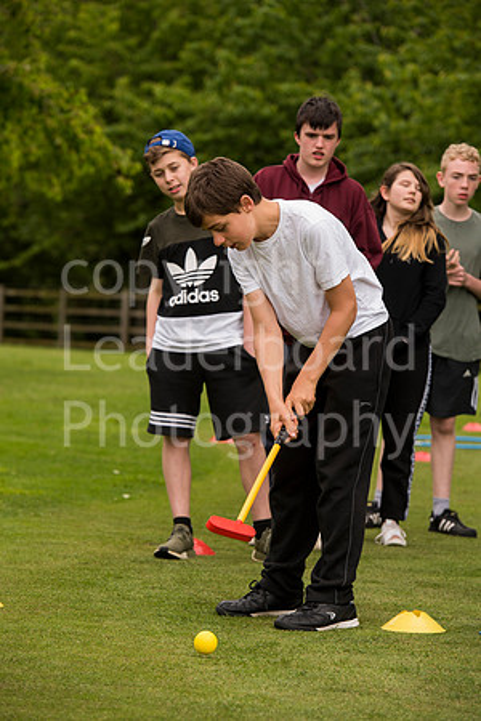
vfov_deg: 13.2
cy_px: 360
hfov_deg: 8.9
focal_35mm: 155
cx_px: 240
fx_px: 3106
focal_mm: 155
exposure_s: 1/640
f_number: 5.6
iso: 400
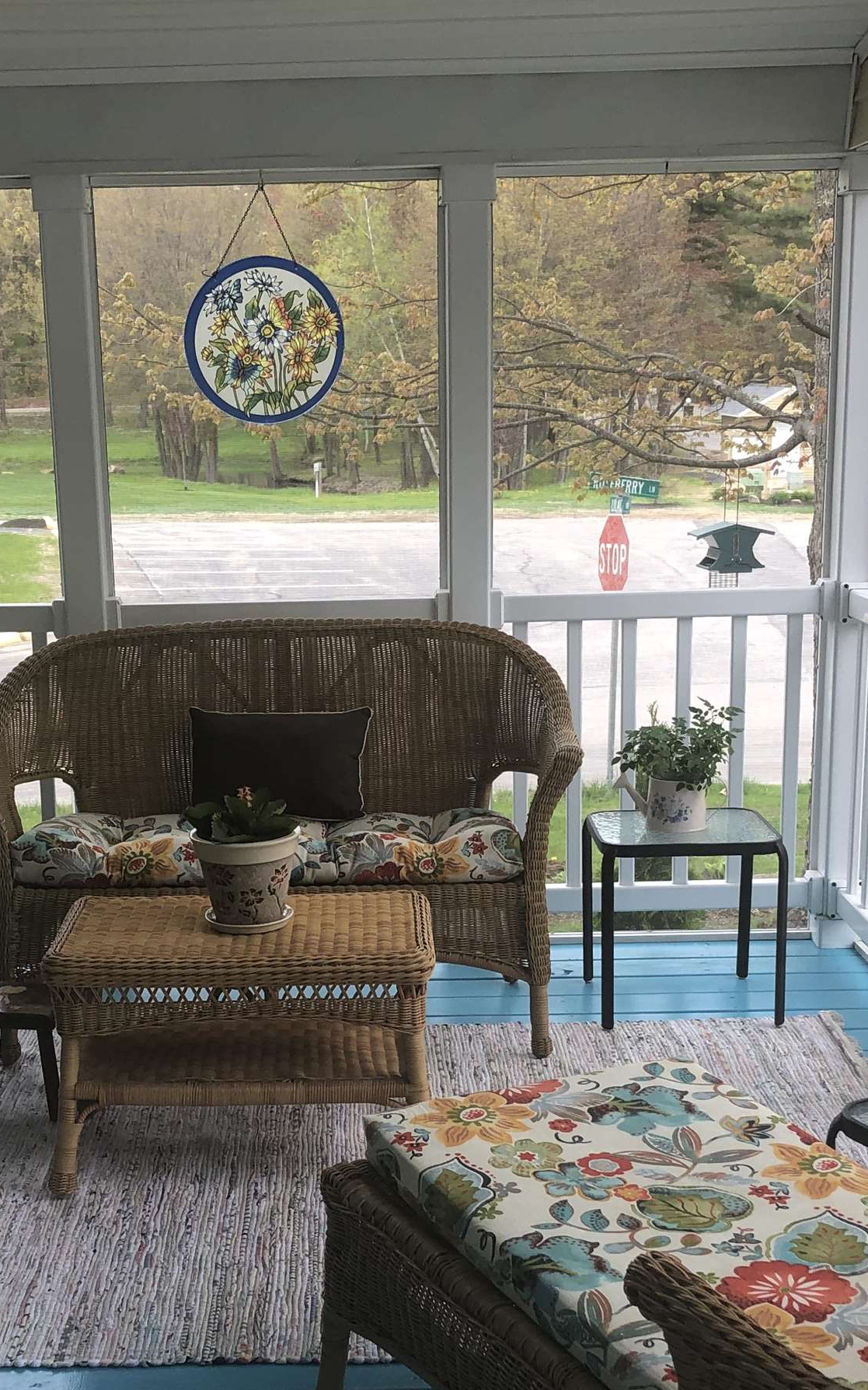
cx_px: 332
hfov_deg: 25.3
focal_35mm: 51
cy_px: 883
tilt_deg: -14.1
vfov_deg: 39.3
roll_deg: +1.4
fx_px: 1931
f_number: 1.8
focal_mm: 3.99
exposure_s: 1/120
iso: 32
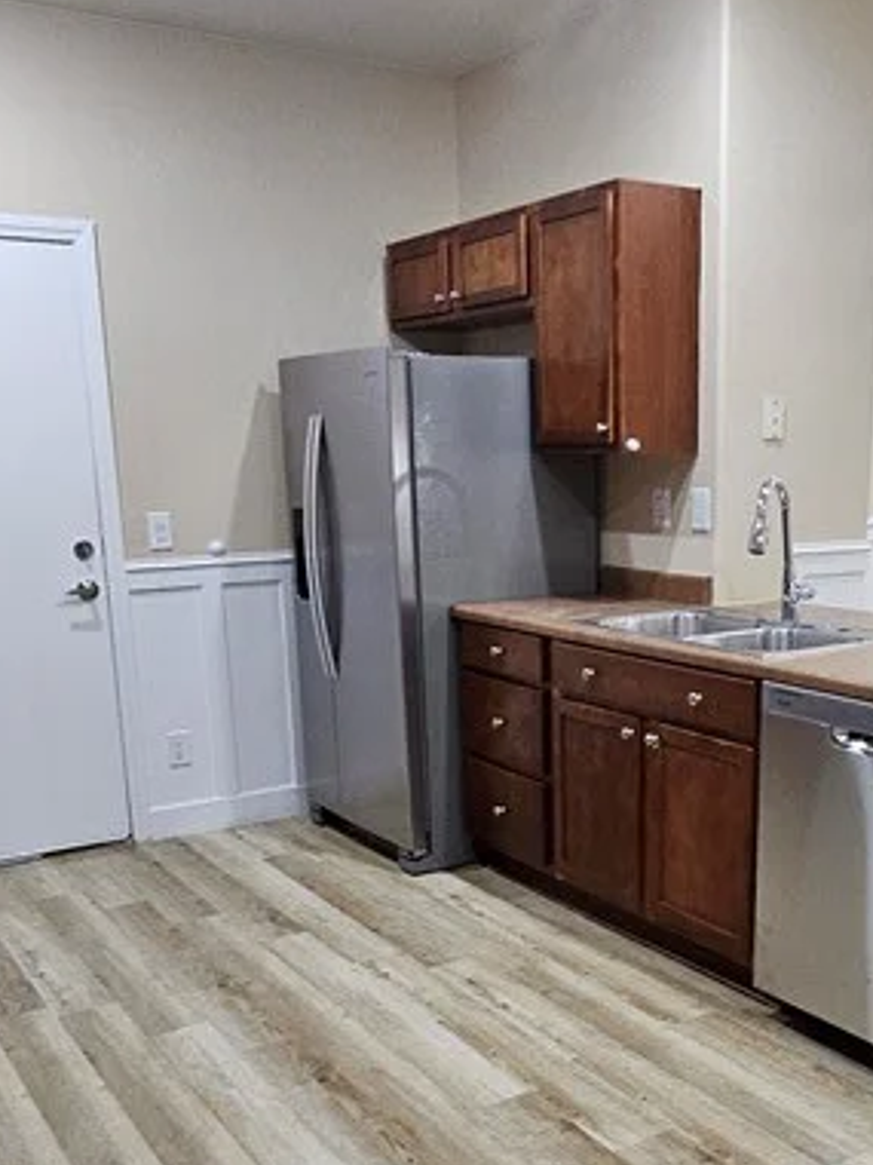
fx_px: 1177
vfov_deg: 51.5
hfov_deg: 40.1
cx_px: 597
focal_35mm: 35
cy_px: 791
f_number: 2.2
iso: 400
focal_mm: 2.2
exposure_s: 1/60
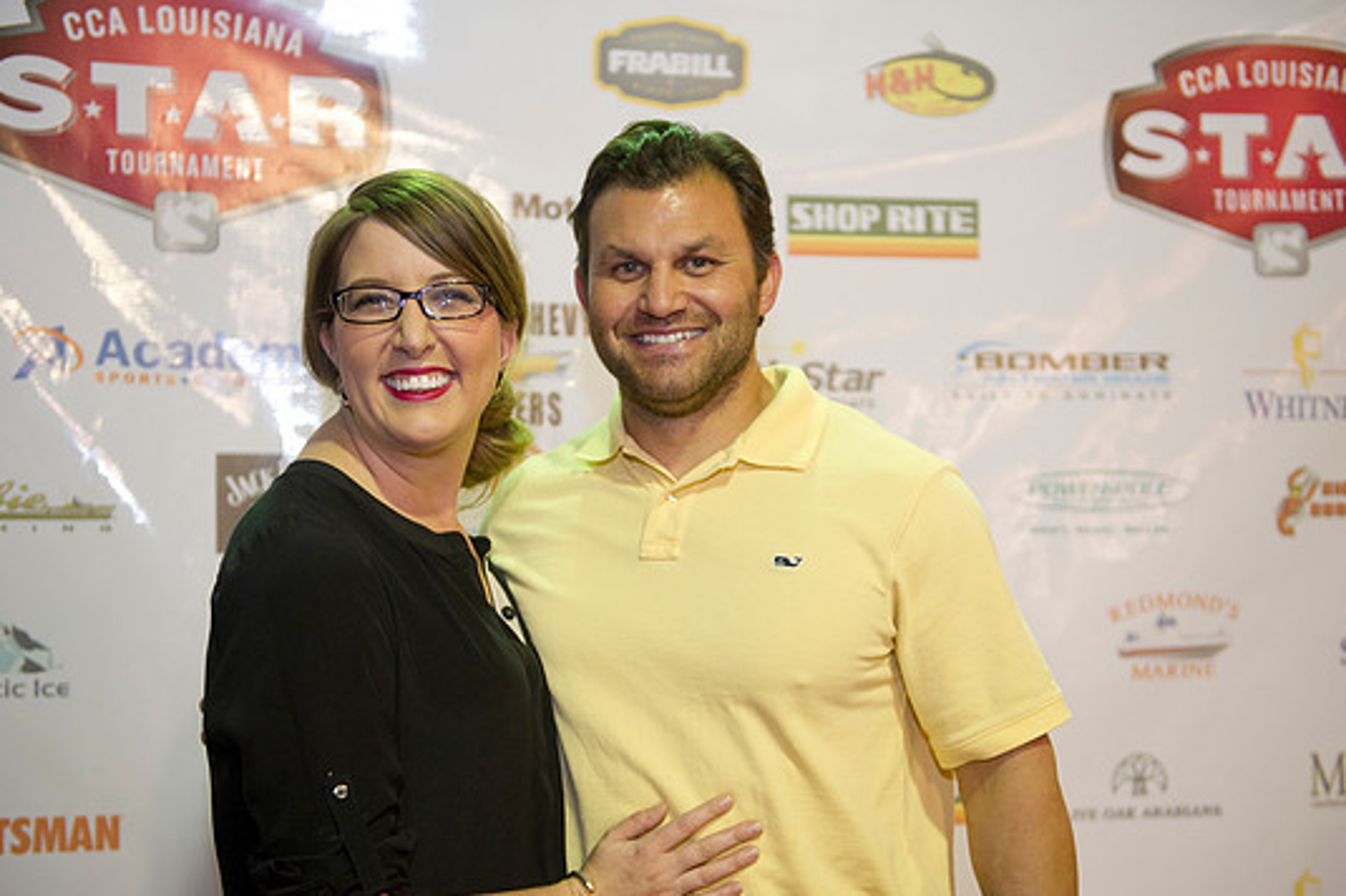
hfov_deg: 38.2
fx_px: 1943
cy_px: 476
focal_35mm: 52
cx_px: 684
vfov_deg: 26.0
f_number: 2.8
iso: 1250
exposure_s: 1/60
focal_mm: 48
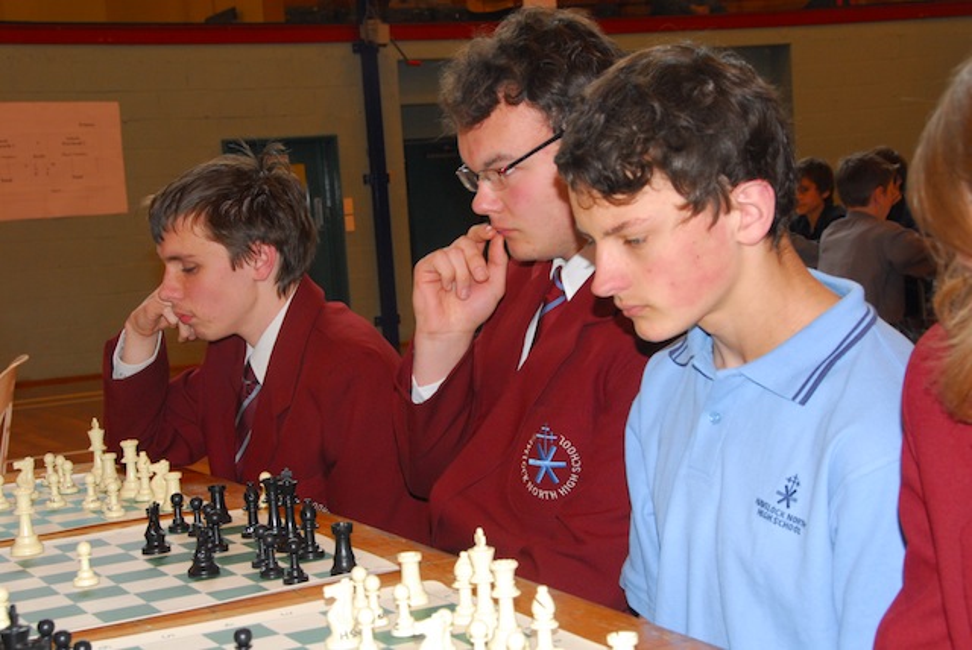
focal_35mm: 69
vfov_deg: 19.8
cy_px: 325
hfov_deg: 29.2
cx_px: 486
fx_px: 1865
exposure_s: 1/30
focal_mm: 46
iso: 560
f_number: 10
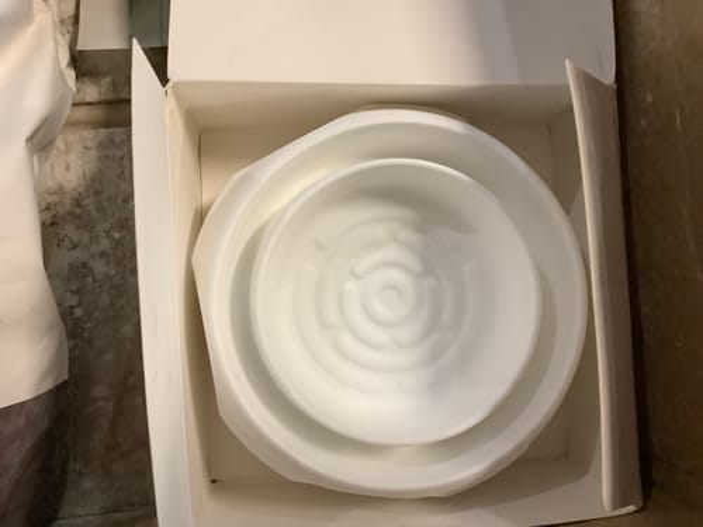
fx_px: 630
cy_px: 264
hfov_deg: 58.4
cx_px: 352
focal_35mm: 31
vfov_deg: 45.4
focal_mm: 3.3
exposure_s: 1/50
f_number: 2.4
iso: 400
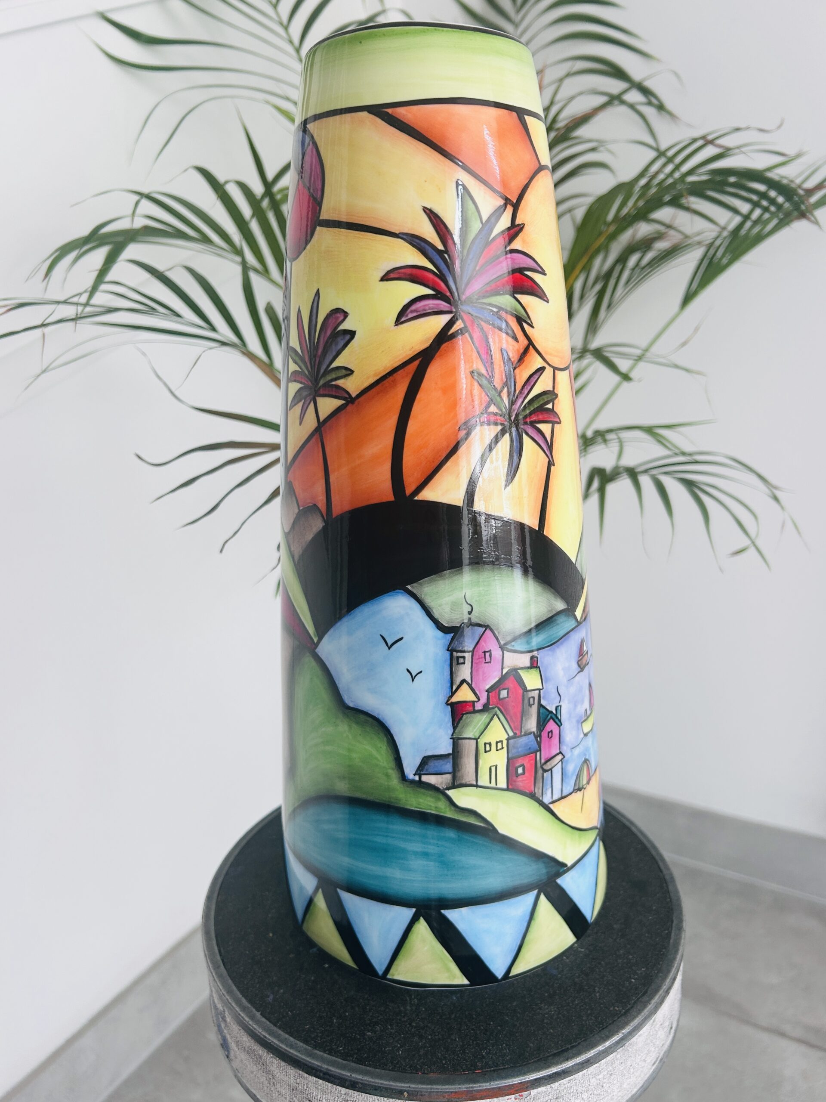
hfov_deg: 53.1
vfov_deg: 67.3
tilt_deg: -17.9
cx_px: 413
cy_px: 551
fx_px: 827
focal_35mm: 26
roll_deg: +2.4
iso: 80
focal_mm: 5.7
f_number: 1.5
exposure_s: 1/121
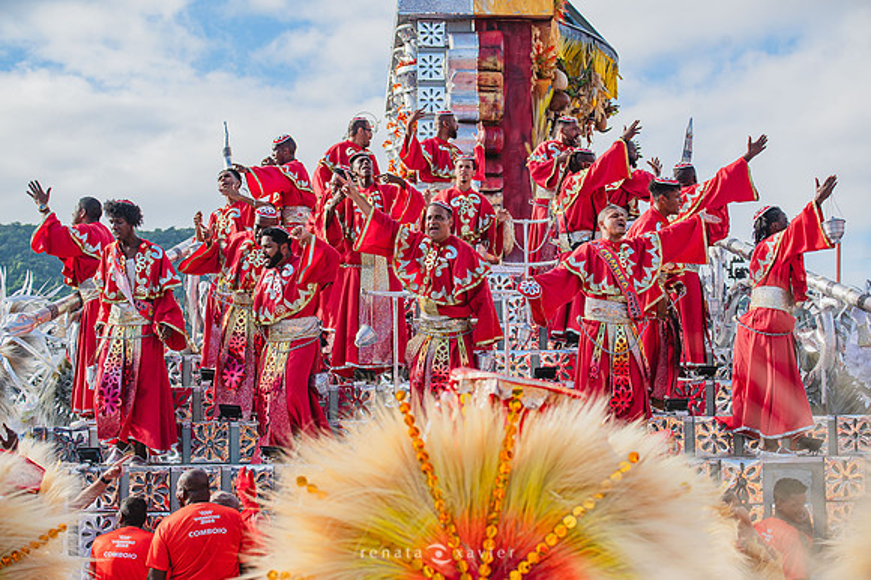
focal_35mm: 70
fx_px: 1693
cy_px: 290
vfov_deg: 19.4
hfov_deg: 28.9
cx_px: 436
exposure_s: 1/1600
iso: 400
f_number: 5.6
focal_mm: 70
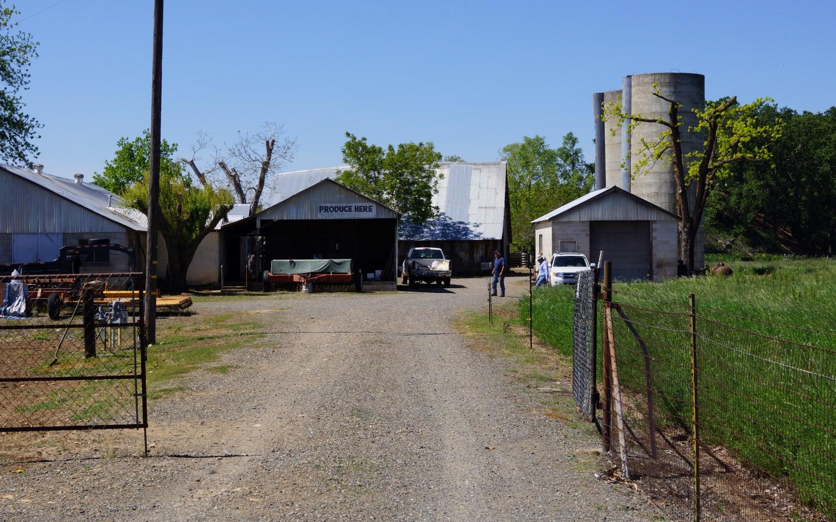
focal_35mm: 70
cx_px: 418
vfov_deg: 18.7
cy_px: 247
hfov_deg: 29.6
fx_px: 1584
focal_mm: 45
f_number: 13
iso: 100
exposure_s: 1/160
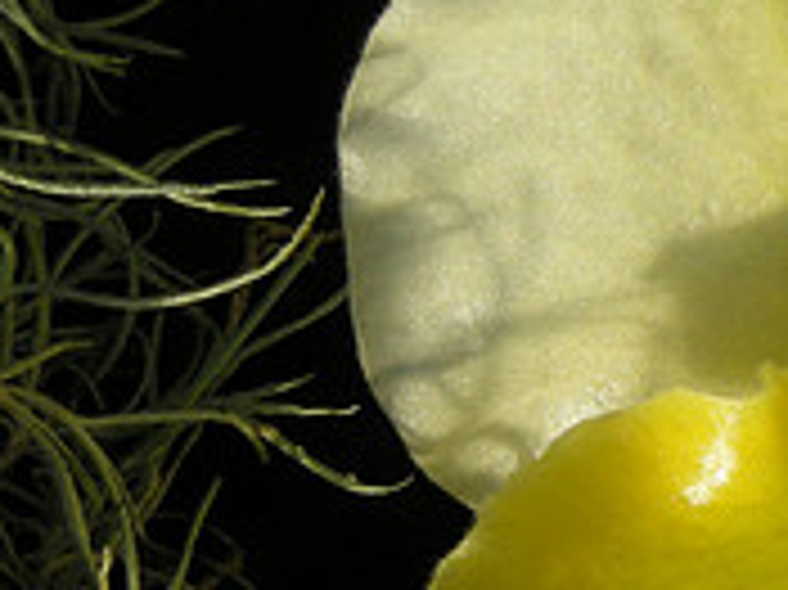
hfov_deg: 7.7
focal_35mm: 252
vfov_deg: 5.9
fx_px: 5733
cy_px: 272
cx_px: 1171
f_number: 3.9
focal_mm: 12.3
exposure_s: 1/173
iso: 50
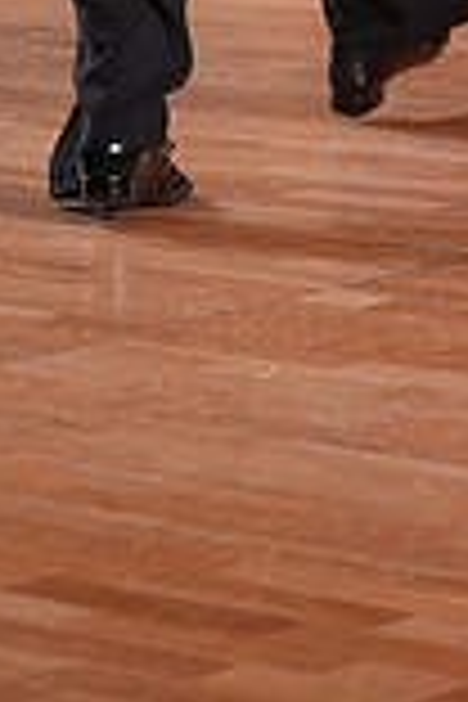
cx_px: 313
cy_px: -468
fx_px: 5070
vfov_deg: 7.7
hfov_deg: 5.3
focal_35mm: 260
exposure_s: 1/320
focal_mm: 70
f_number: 2.8
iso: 500
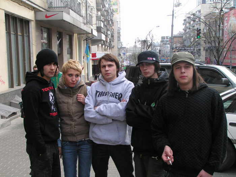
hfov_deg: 38.9
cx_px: 118
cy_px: 88
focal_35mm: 49
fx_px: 334
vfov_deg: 29.7
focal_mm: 7.6
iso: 50
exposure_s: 1/100
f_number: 4.5
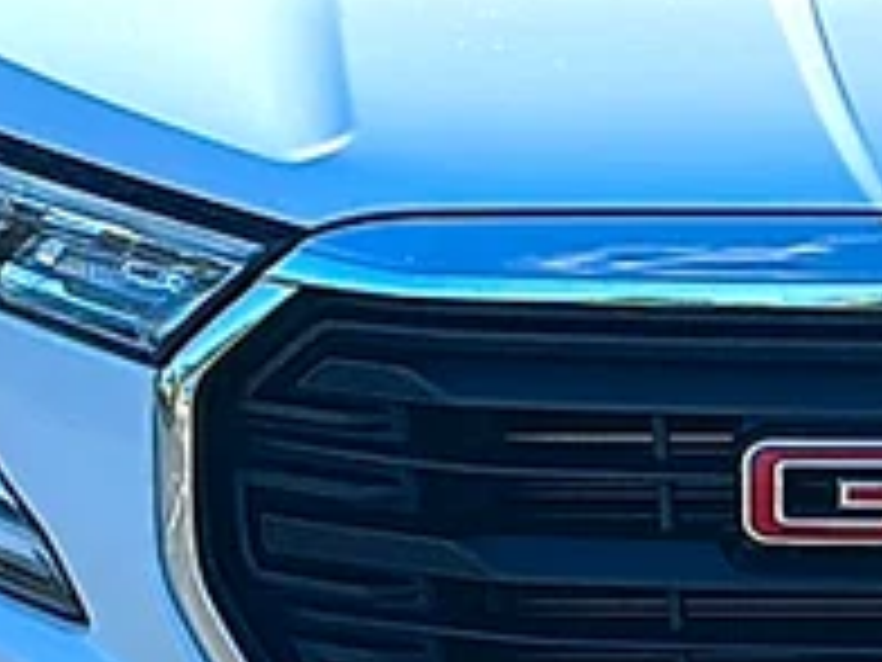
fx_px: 3363
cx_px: 1030
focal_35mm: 132
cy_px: 372
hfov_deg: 14.5
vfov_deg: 11.2
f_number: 1.78
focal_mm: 6.86
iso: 80
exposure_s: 1/3891
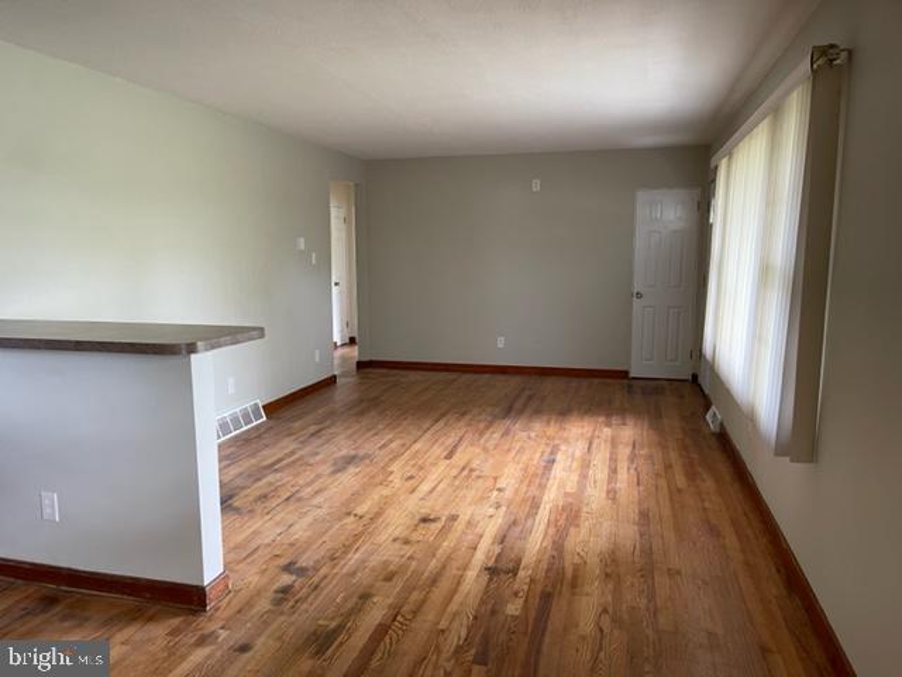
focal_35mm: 26
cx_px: 451
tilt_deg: -9.6
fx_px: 677
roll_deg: -0.3
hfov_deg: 67.3
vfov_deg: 53.1
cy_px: 338
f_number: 1.6
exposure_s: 1/62
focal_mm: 5.1
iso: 125
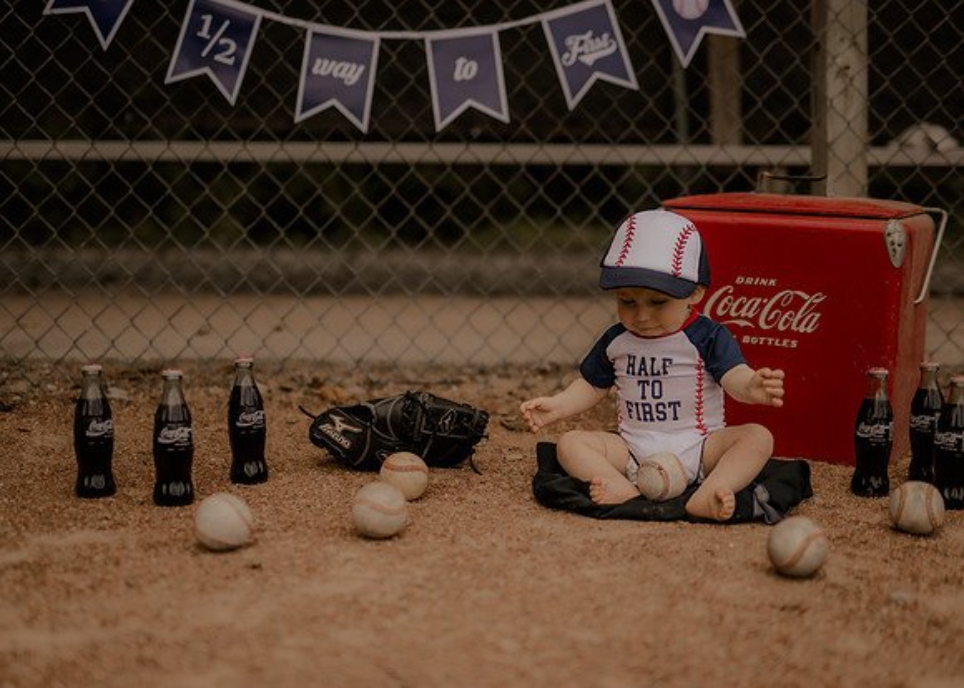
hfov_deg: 35.8
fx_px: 1493
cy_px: 344
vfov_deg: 26.0
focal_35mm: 55
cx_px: 493
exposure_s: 1/6400
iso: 160
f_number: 3.2
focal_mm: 50
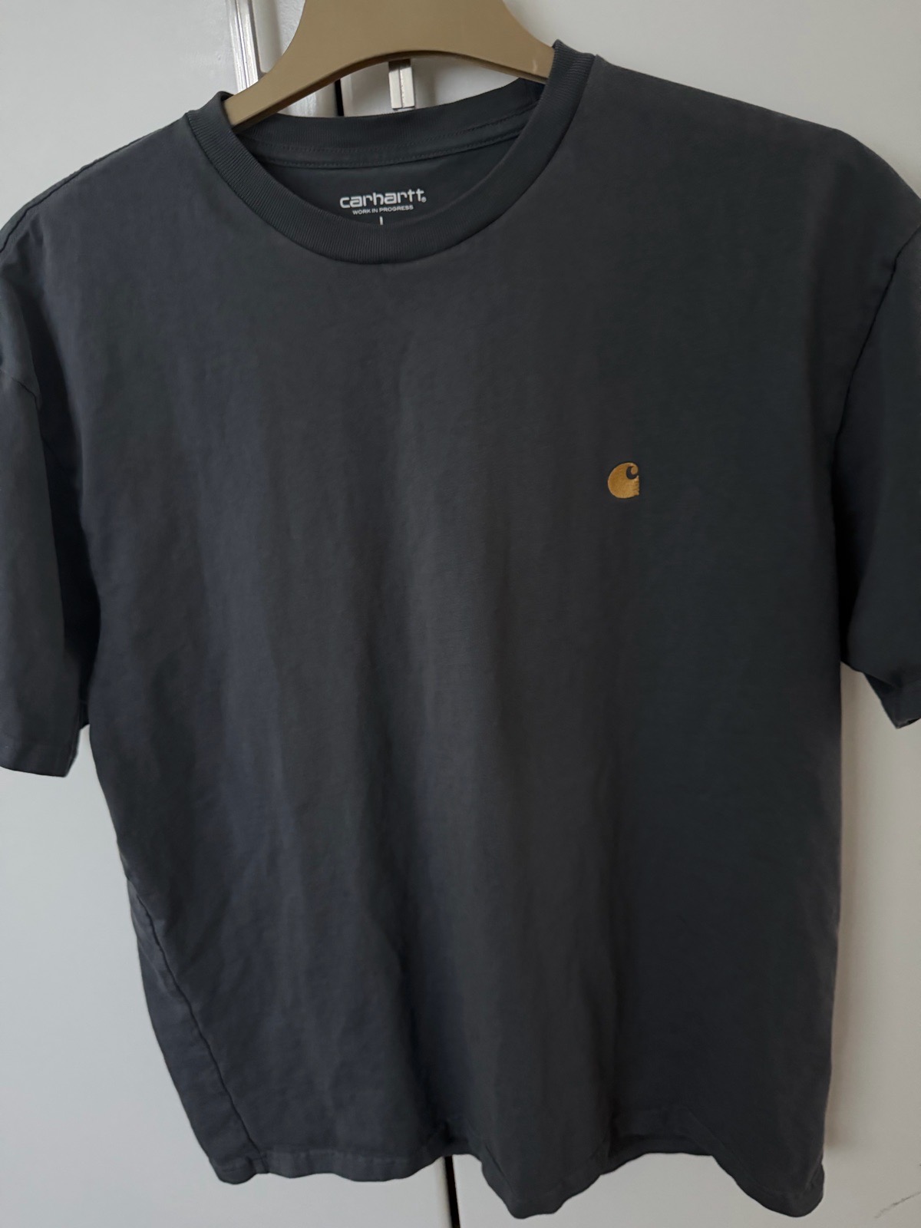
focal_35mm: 24
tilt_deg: -18.0
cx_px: 460
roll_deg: +3.0
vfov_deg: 71.6
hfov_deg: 56.8
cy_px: 614
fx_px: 851
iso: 1250
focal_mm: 6.76
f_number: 1.78
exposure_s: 1/30
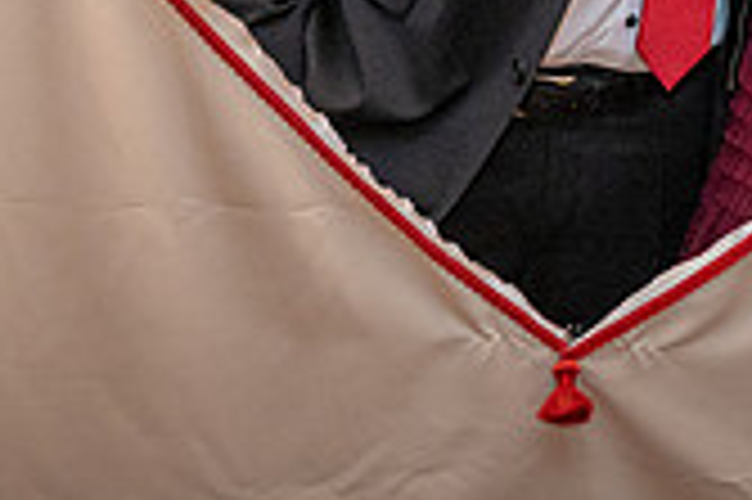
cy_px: -311
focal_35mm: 120
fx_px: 2504
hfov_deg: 16.9
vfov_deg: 10.9
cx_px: 657
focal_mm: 34.5
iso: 5000
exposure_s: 1/60
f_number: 4
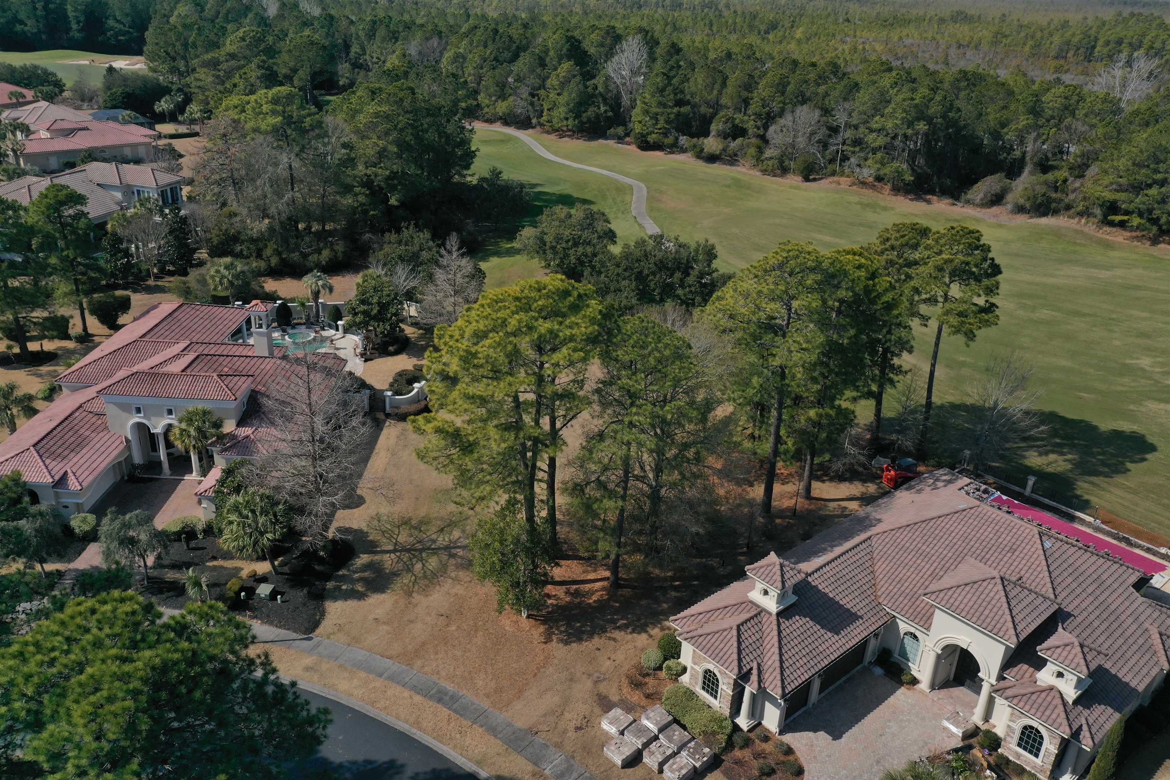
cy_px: 390
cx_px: 585
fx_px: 910
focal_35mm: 28
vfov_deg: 46.4
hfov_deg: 65.5
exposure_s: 1/120
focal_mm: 10.26
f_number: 7.1
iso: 100
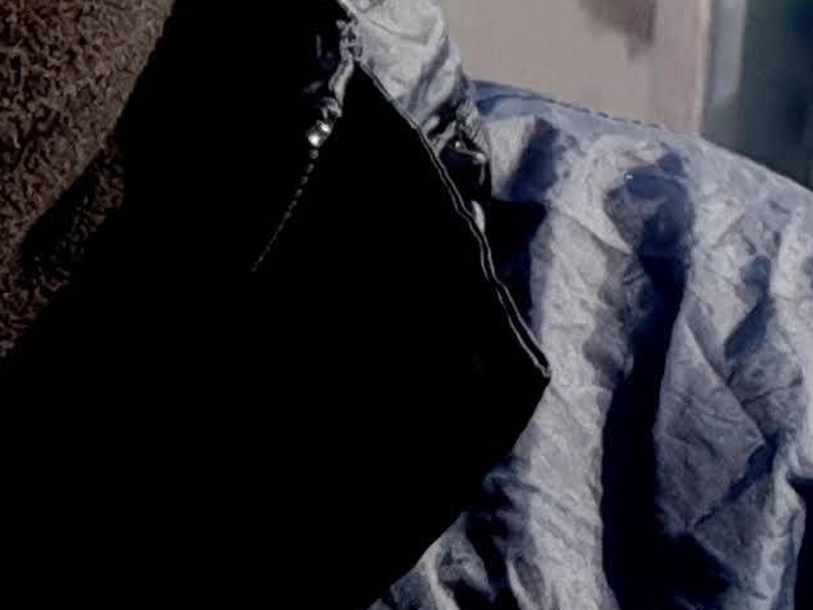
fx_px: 3757
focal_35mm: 160
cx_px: -506
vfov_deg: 9.2
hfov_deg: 11.7
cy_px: -38
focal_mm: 3.75
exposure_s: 1/1120
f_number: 2
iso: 40
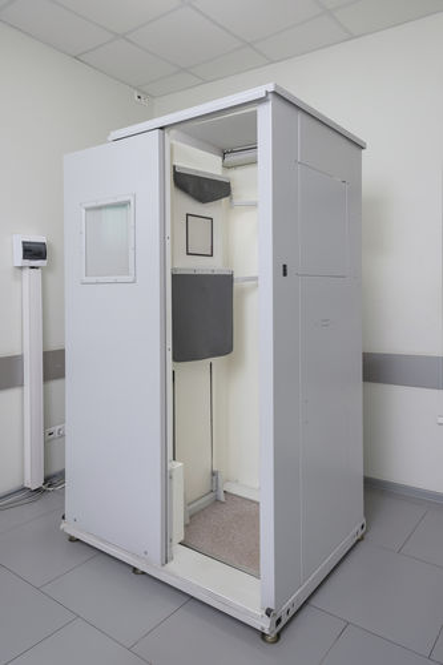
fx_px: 425
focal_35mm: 23
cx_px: 222
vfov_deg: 76.1
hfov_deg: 55.1
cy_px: 332
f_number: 5
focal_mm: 15.1
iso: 640
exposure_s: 1/60
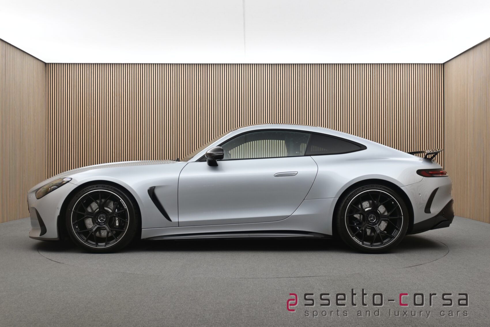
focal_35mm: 40
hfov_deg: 48.7
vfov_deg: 33.6
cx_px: 245
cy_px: 164
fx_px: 541
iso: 500
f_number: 4.5
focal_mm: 26.5
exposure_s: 1/40
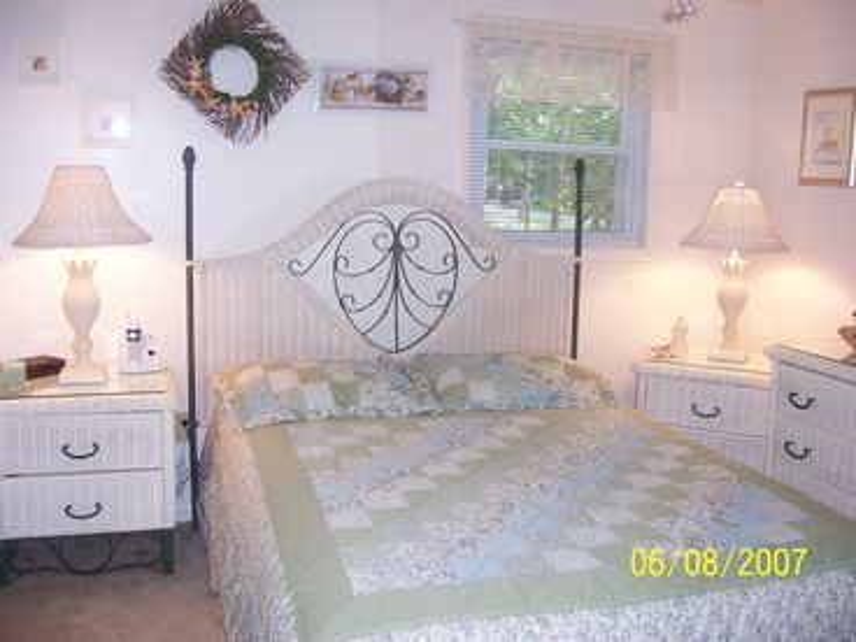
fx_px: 890
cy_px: 321
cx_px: 428
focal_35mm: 36
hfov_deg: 51.4
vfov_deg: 39.7
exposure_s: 1/60
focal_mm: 6
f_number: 3
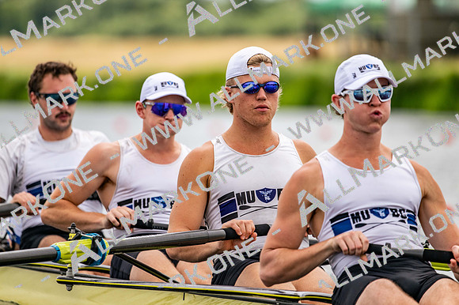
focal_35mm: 400
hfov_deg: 5.2
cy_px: 152
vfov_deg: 3.4
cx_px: 230
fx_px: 5098
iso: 320
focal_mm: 400
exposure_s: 1/2500
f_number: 4.5
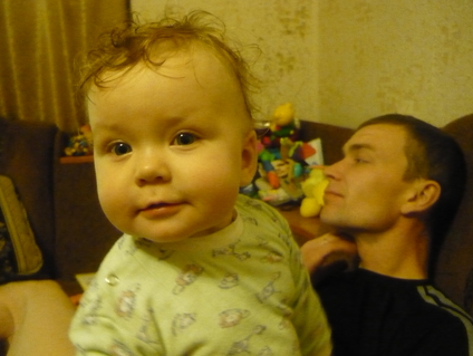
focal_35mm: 35
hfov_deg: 52.6
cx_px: 231
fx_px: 479
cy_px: 181
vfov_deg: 40.8
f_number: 2.8
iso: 1250
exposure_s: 1/15
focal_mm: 5.5
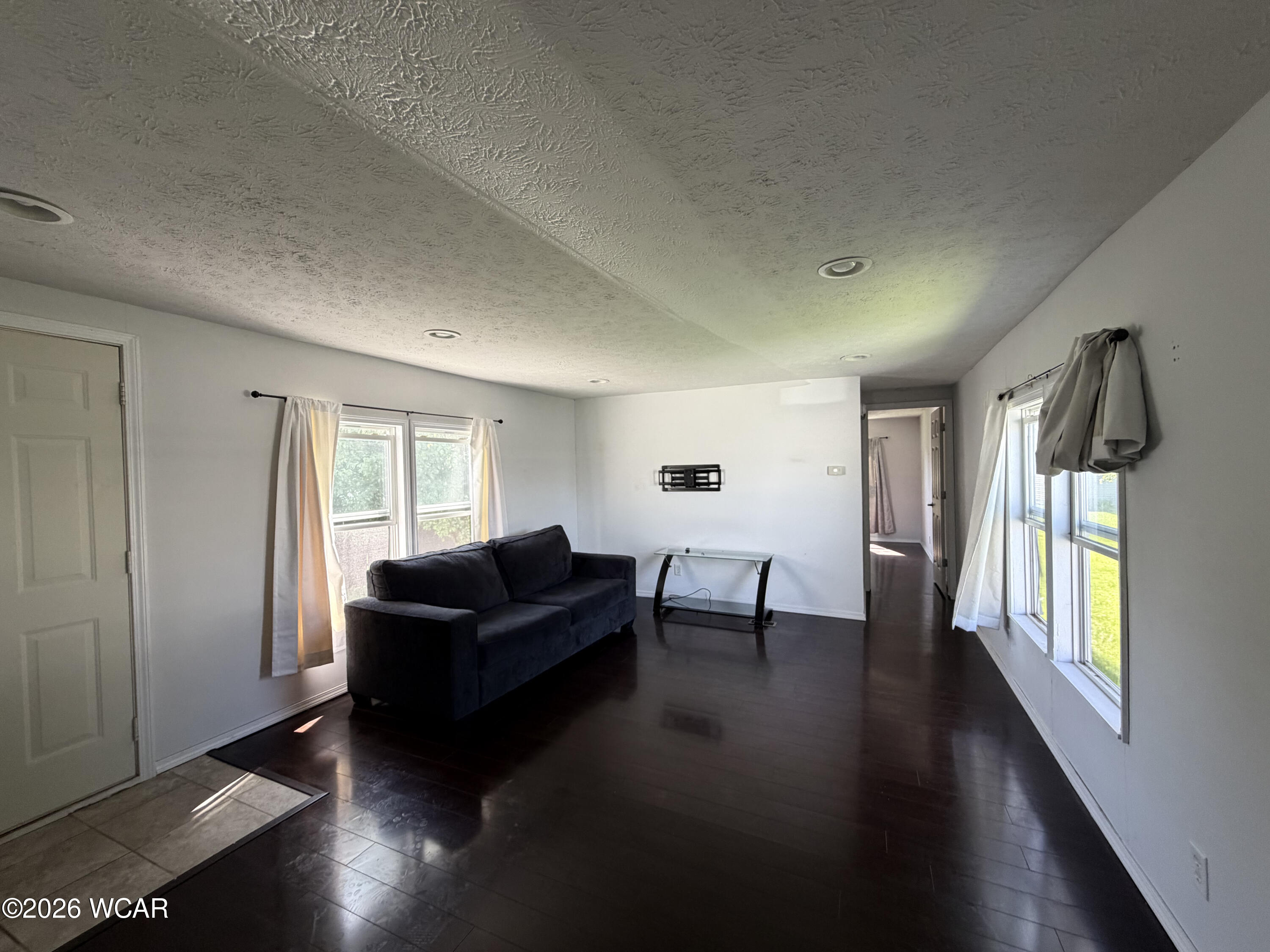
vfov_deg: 85.7
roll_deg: +1.8
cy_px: 476
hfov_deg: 102.1
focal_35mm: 14
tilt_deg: -0.8
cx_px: 635
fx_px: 514
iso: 200
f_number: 2.2
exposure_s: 1/121
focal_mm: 2.22
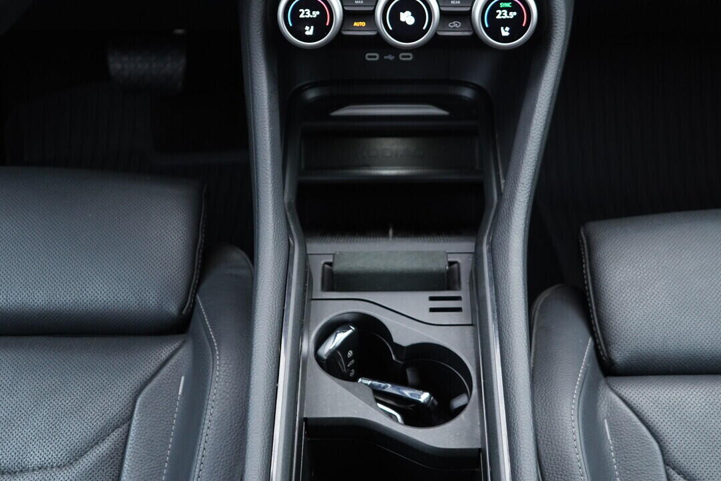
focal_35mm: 48
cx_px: 395
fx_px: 961
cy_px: 251
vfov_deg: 28.1
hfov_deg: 41.1
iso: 500
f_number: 2.8
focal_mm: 24
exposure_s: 1/40
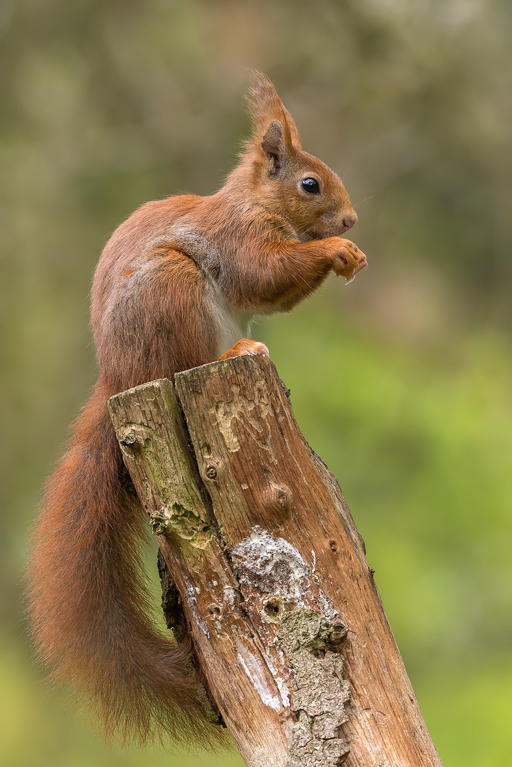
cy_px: 384
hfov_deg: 4.4
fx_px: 6613
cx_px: 256
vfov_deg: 6.6
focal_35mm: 310
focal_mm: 310
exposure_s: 1/500
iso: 800
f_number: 6.3
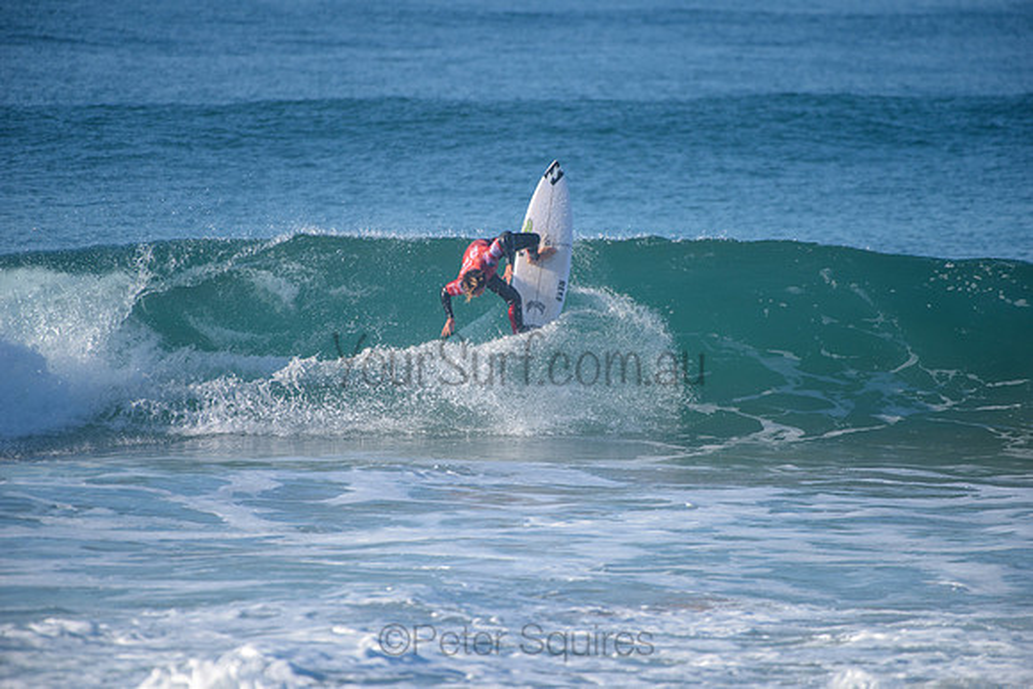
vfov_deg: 2.8
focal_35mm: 500
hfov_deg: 4.1
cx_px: 516
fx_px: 14350
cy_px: 344
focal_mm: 500
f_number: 5.6
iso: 280
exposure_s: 1/2000
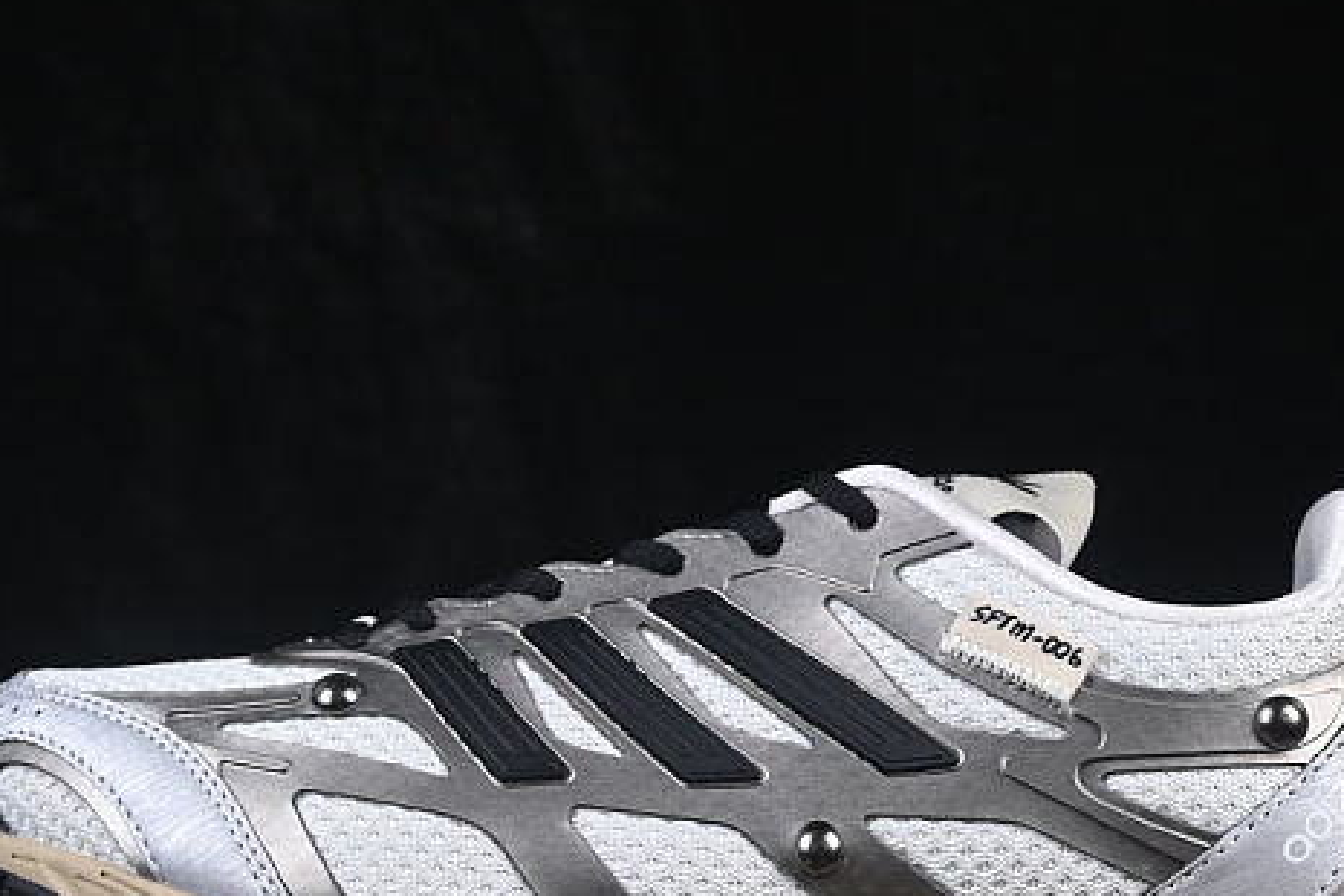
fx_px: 4816
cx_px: 728
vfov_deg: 10.6
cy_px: 545
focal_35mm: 129
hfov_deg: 15.9
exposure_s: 1/80
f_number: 8
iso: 160
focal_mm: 50
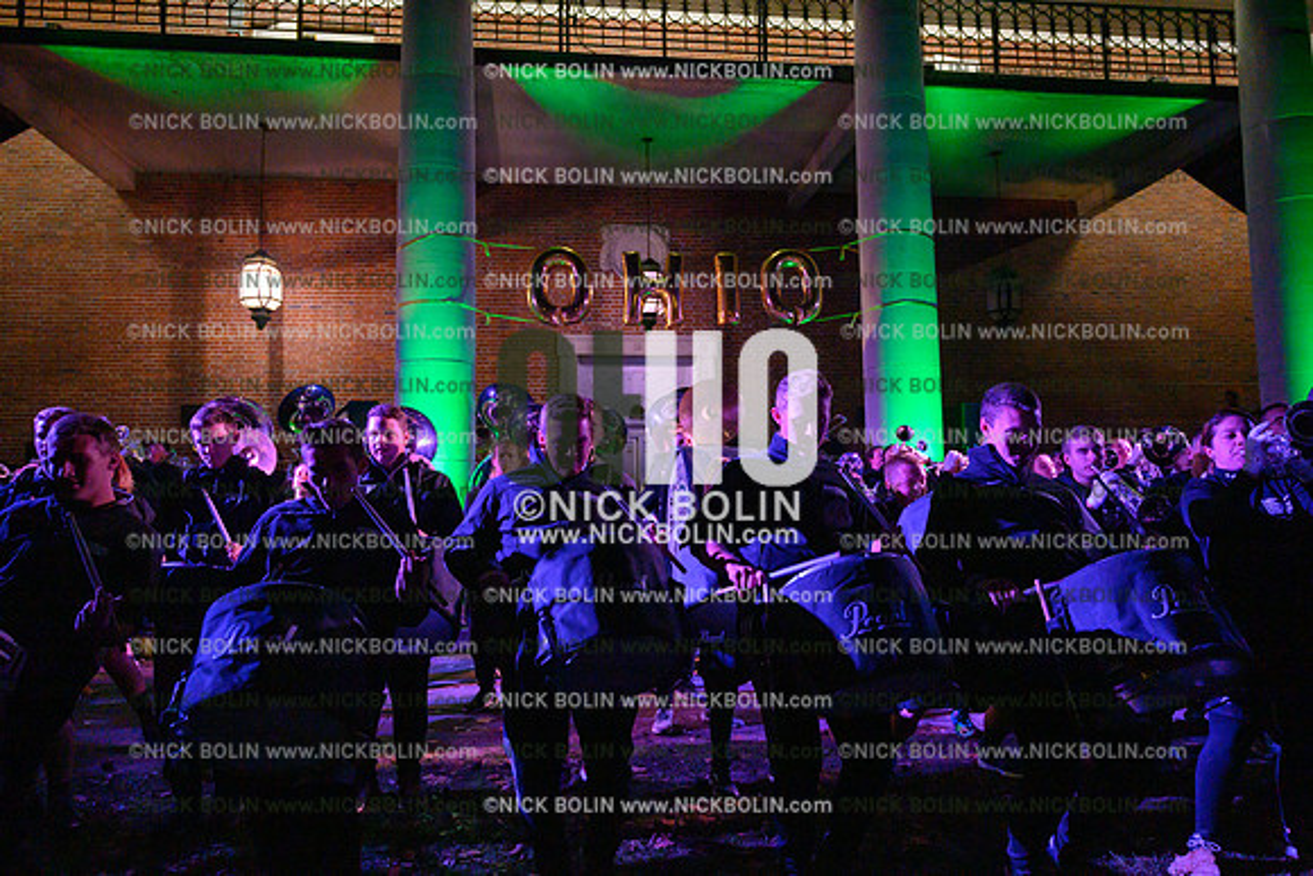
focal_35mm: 24
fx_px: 875
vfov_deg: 53.2
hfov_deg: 73.7
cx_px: 656
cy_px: 438
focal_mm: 24
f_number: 4
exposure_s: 1/500
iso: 12800
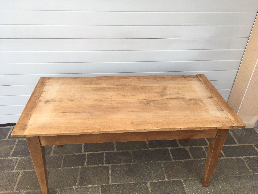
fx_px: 216
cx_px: 129
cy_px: 97
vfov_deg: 48.2
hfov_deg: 61.7
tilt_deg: -34.4
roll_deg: -5.2
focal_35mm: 29
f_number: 2.2
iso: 25
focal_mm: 4.15
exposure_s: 1/425
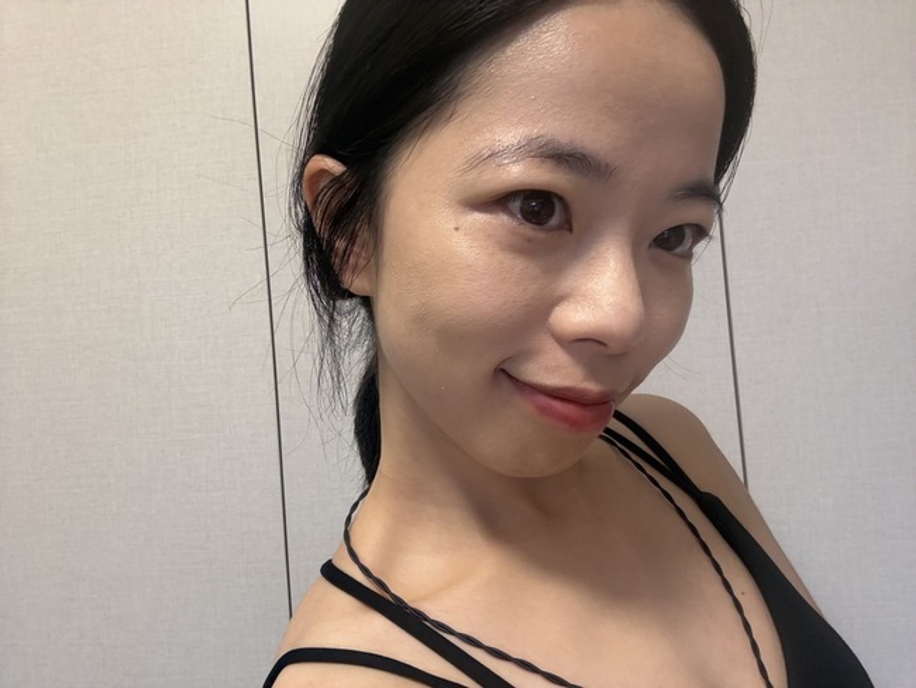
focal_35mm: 23
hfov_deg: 73.9
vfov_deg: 58.9
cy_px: 344
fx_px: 609
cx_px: 458
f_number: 1.9
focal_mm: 2.69
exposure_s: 1/60
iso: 160
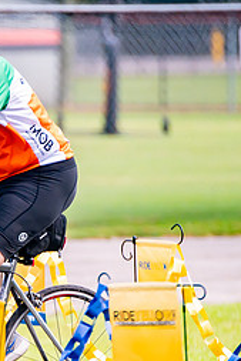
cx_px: -9
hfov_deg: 2.4
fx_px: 5816
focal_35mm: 580
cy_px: 244
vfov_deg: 3.6
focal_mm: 200
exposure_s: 1/5000
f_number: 2.8
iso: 800
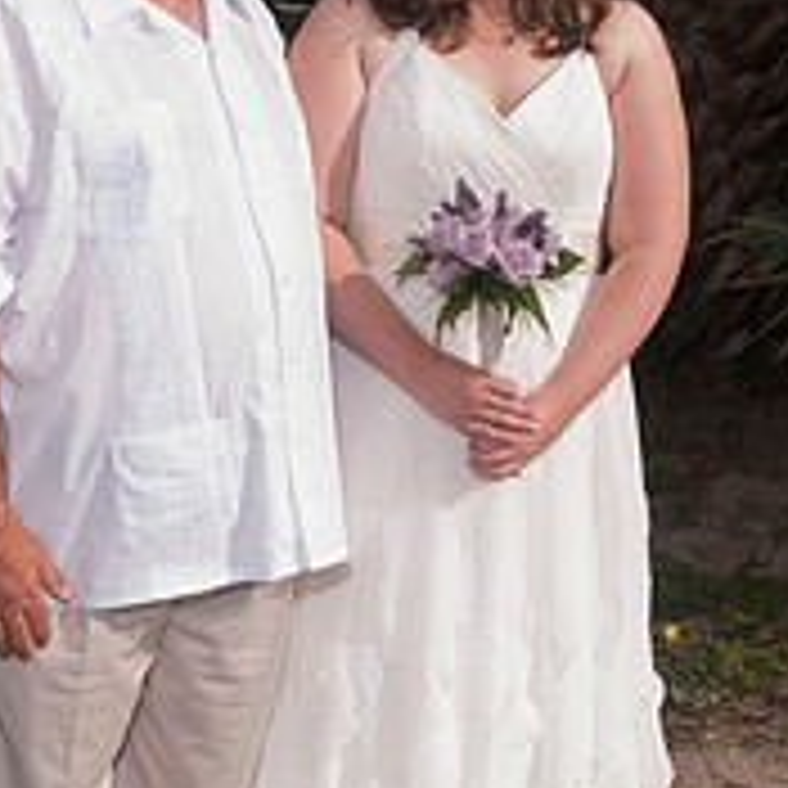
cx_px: 335
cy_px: 315
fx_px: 2189
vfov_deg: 20.4
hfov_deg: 20.4
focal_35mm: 85
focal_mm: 26
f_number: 11
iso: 100
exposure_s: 1/250
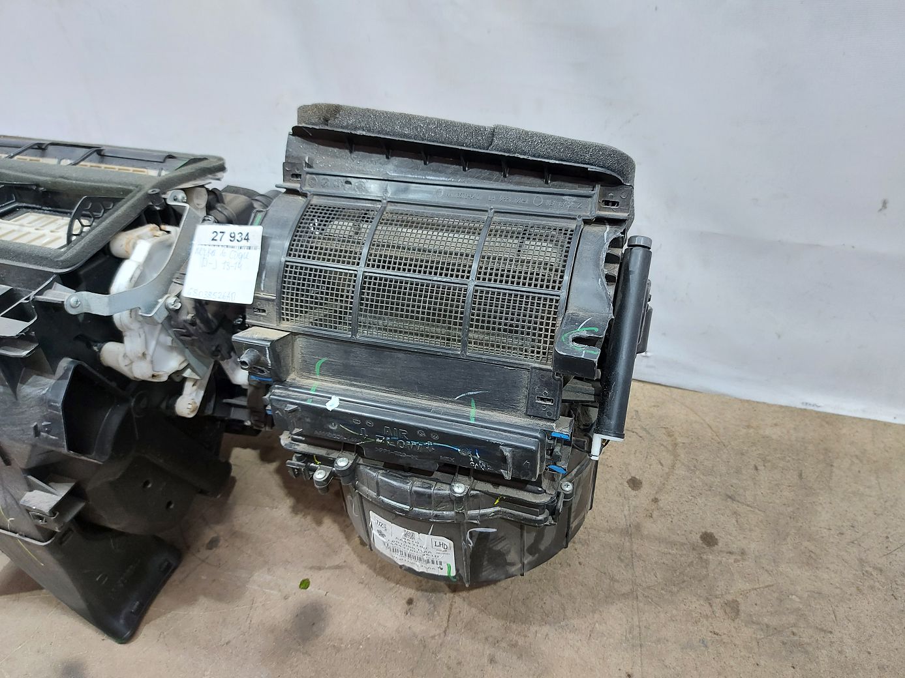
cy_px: 339
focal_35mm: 24
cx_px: 452
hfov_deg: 71.6
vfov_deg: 56.8
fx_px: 627
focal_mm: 5.23
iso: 250
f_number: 1.8
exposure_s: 1/50
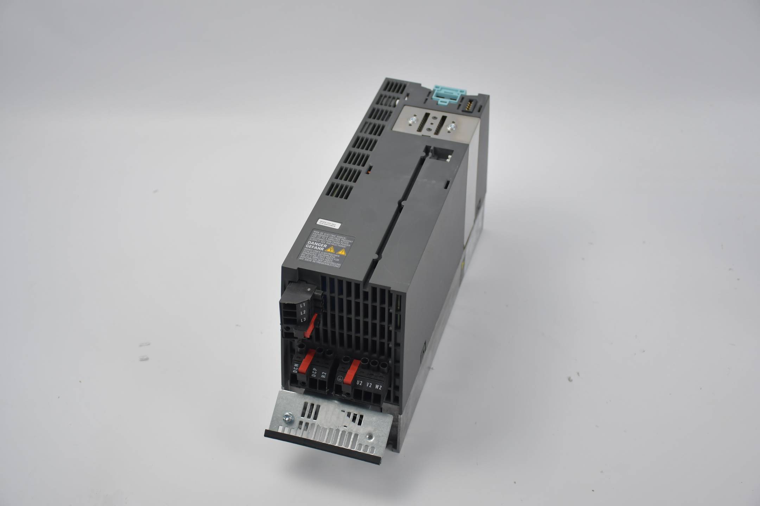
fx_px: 1098
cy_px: 253
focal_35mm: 52
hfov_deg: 38.2
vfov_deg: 26.0
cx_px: 380
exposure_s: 1/125
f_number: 4.2
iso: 320
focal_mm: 35
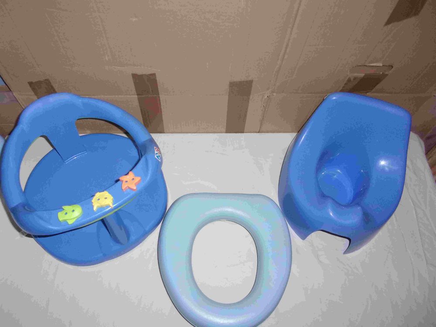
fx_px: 353
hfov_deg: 63.4
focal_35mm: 28
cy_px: 164
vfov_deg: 49.7
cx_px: 218
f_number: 3.9
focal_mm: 5.1
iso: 200
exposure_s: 1/34
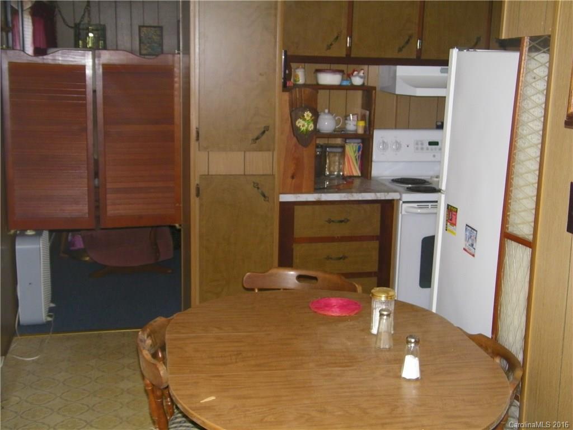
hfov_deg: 42.9
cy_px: 215
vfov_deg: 32.9
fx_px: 728
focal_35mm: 44
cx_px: 286
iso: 200
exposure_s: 1/40
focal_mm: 7.9
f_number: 3.9
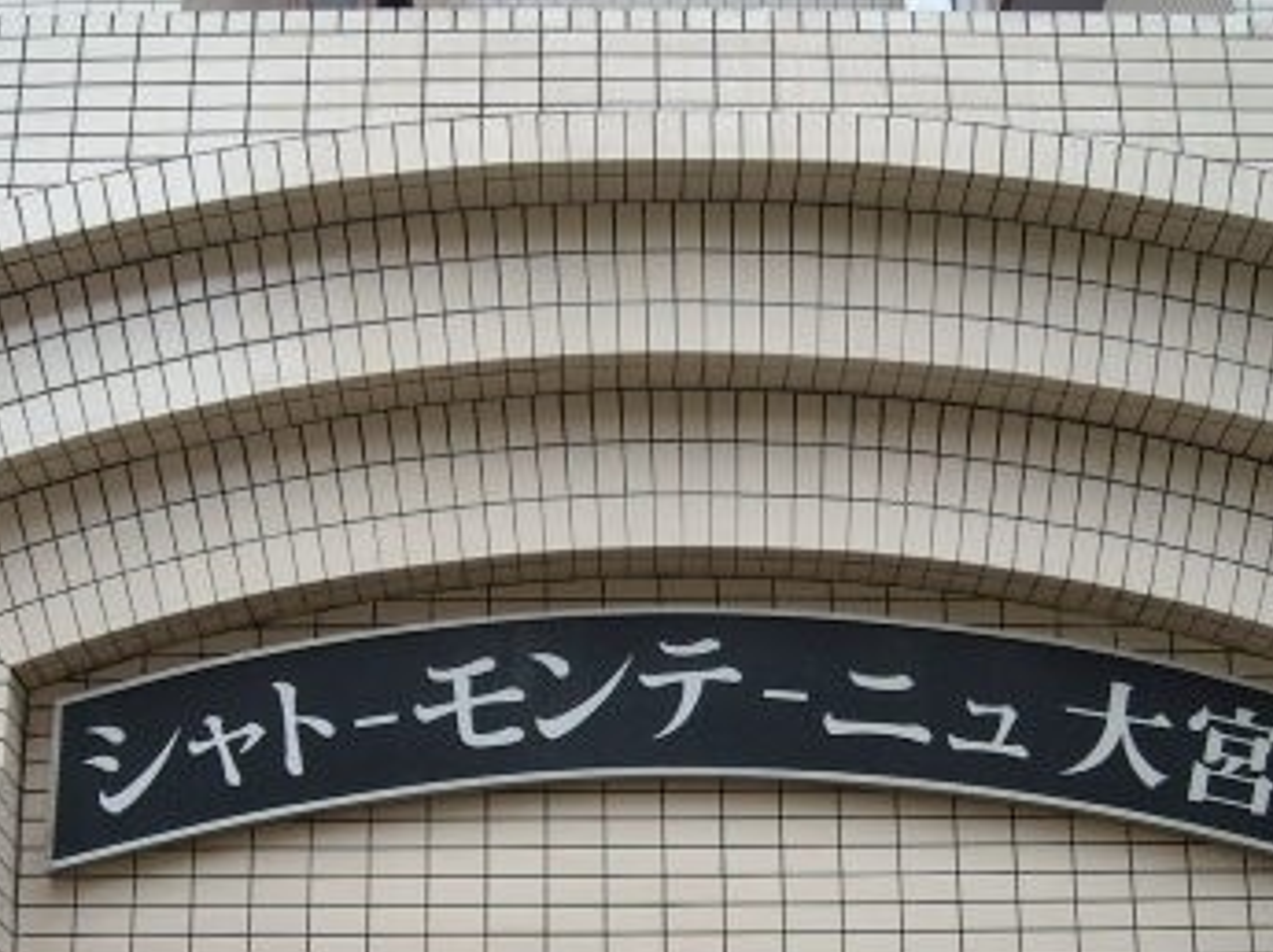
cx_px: 624
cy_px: 631
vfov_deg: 22.5
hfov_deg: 29.9
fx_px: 2388
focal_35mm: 65
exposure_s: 1/184
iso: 64
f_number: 2.8
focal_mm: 5.7
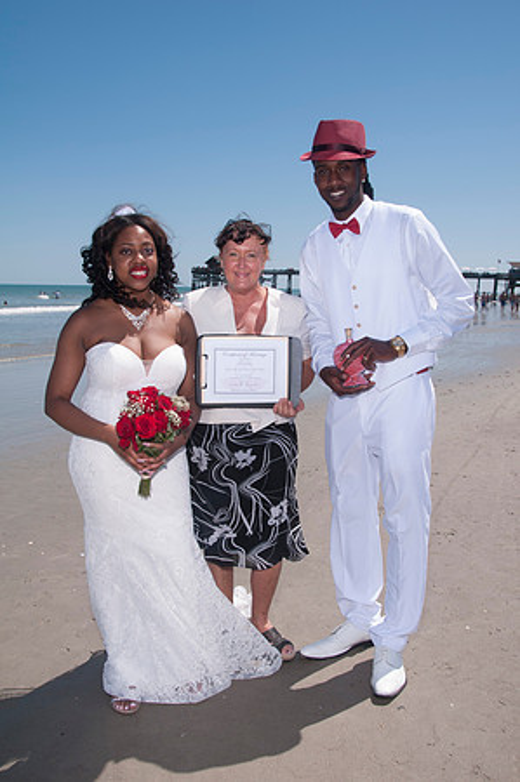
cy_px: 391
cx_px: 260
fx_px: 717
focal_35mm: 33
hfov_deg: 39.9
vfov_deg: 57.3
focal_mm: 22
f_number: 11
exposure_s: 1/250
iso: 100
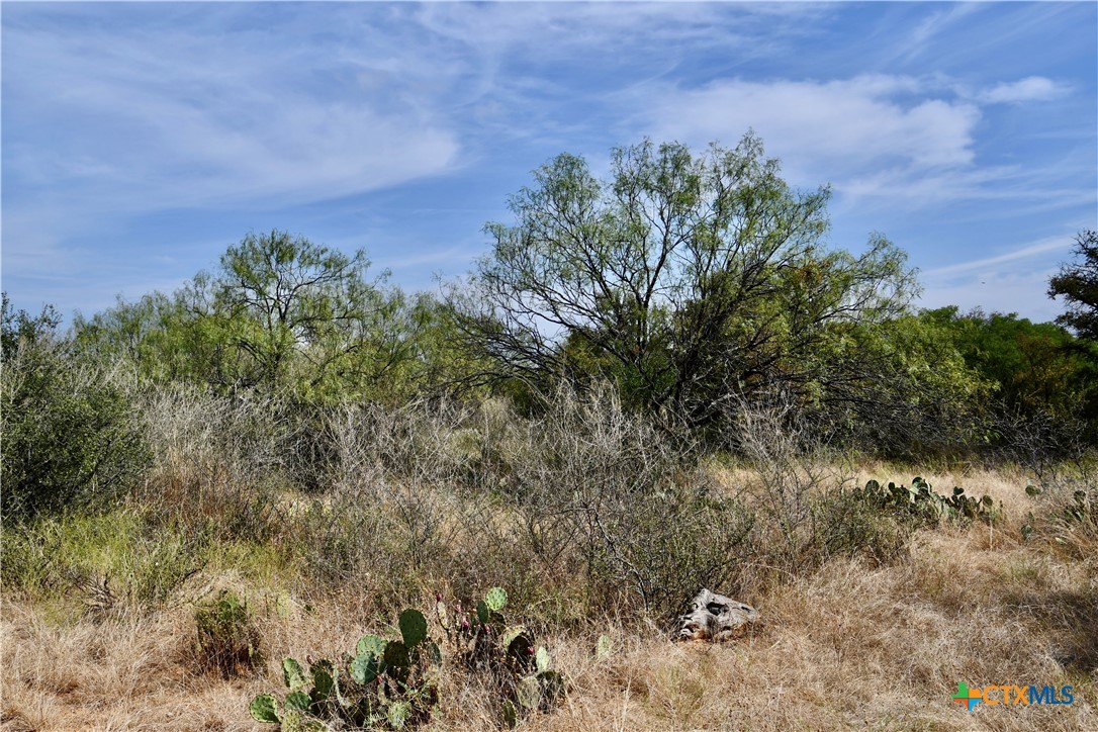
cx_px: 549
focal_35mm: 34
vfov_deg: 38.9
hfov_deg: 55.8
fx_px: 1037
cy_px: 366
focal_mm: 23
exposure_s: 1/320
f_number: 9
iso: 100
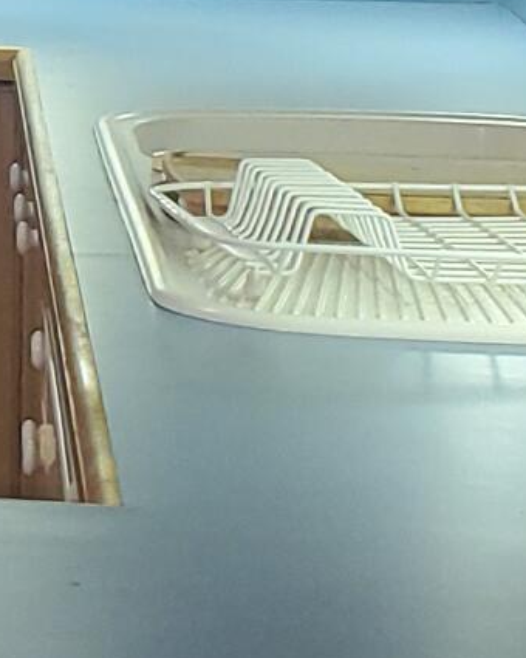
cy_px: 19
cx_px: -869
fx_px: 3483
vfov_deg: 10.7
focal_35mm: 179
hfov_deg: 7.8
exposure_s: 1/20
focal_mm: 4.3
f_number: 2.4
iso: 125
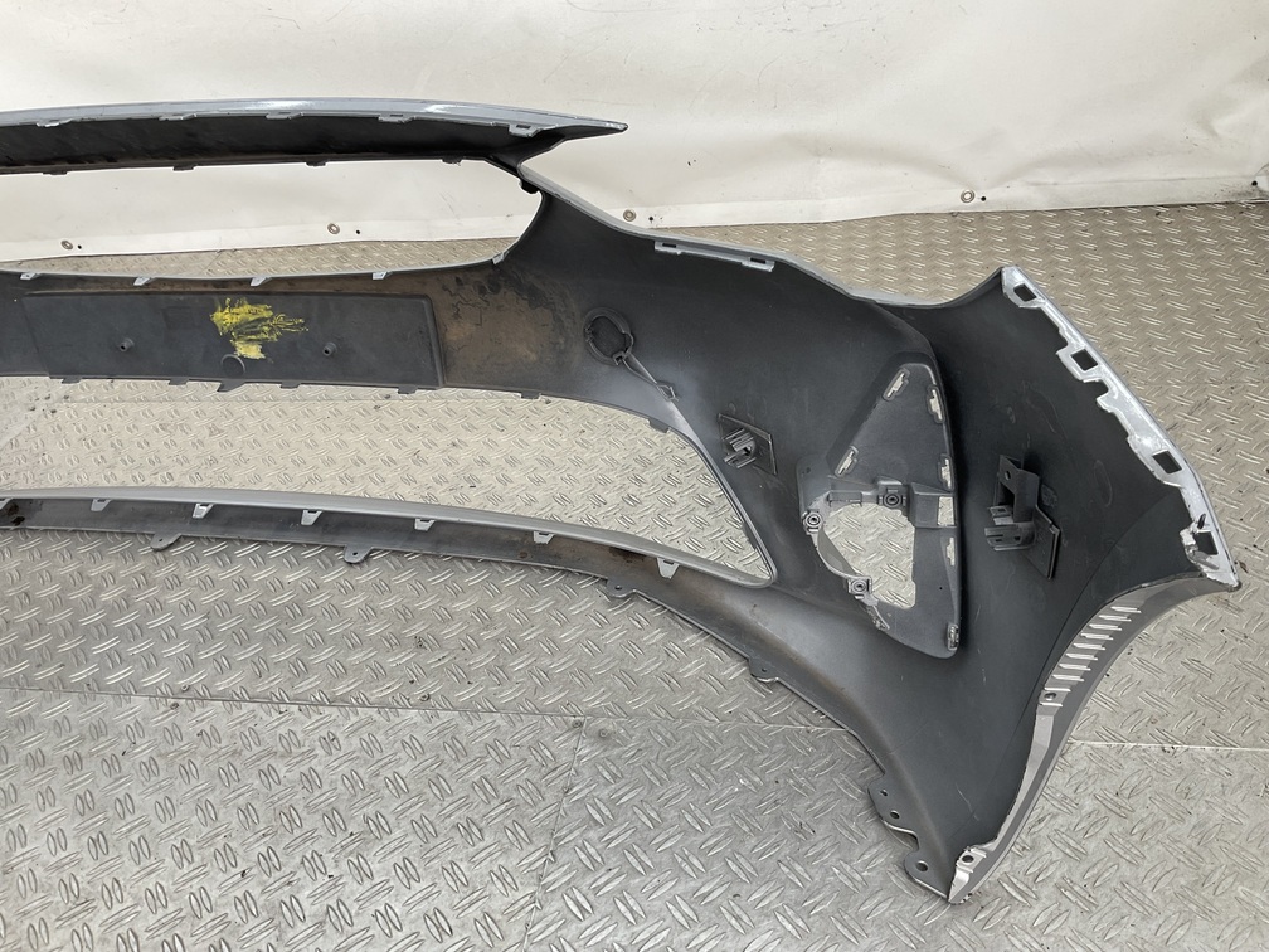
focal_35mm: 29
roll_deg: +7.2
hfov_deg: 61.7
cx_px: 634
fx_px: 1063
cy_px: 476
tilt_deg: -36.1
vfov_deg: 48.2
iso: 25
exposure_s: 1/120
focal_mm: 3
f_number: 1.8
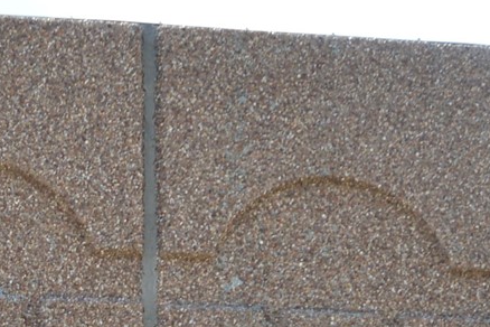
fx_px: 1824
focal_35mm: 134
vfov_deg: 9.3
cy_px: 735
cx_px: -438
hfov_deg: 13.5
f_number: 6.3
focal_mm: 18
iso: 100
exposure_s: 1/160
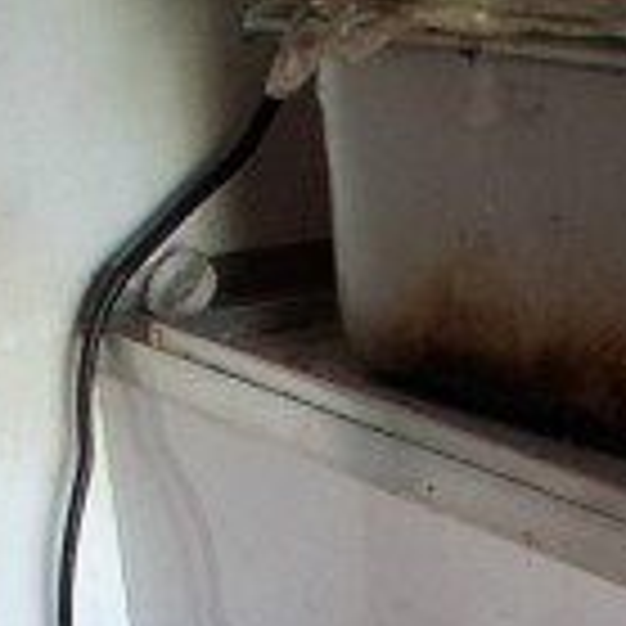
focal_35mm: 66
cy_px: 1027
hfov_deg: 25.9
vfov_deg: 20.7
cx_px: 446
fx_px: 1350
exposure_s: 1/60
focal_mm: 1.4
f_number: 2.2
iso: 100
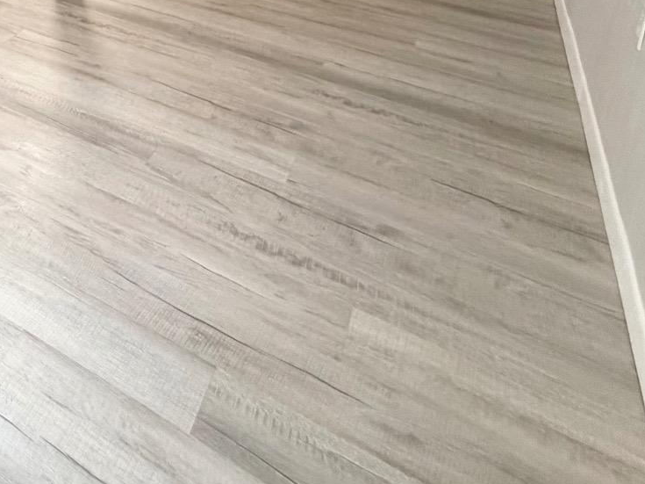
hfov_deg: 34.5
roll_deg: +0.1
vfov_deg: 29.4
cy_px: -152
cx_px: -185
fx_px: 727
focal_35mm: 39
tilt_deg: -12.9
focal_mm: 2.22
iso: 200
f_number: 2.2
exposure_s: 1/60
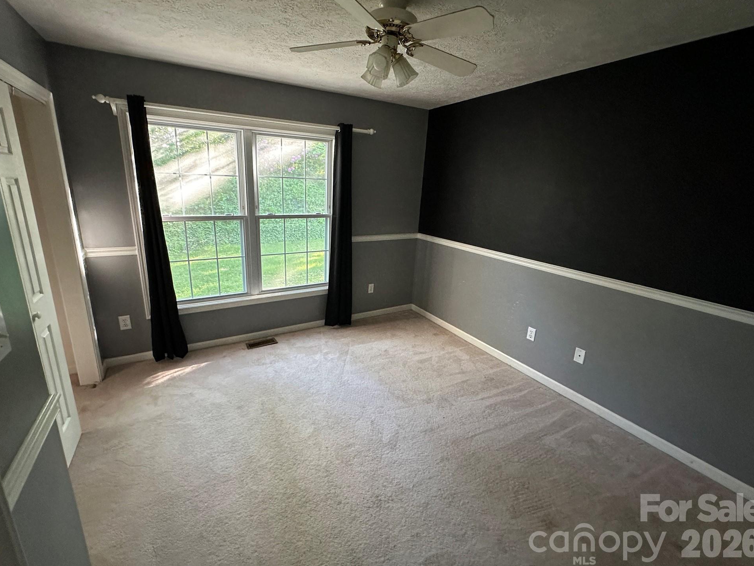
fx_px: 327
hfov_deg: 98.1
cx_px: 362
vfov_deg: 81.7
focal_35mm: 15
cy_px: 268
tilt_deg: -13.7
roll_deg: -1.6
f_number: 2.2
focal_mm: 2.22
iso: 500
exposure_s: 1/60
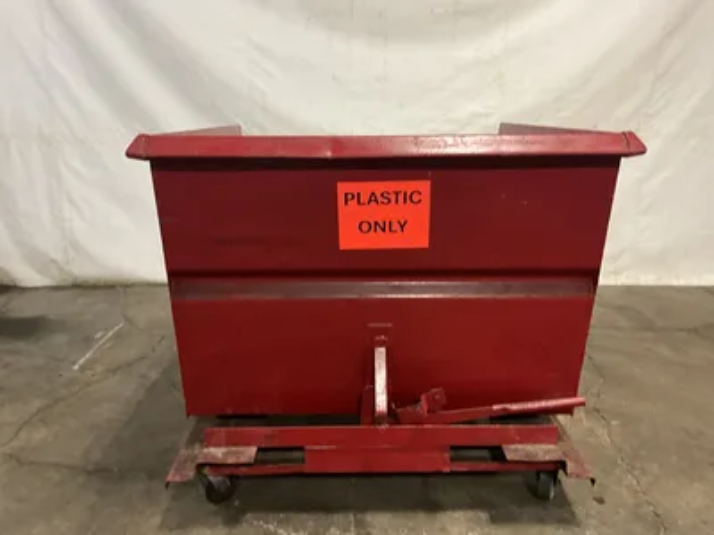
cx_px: 357
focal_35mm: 29
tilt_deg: -16.1
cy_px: 268
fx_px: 598
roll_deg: +1.9
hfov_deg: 61.7
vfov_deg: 48.2
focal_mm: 3
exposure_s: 1/40
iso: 320
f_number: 1.8
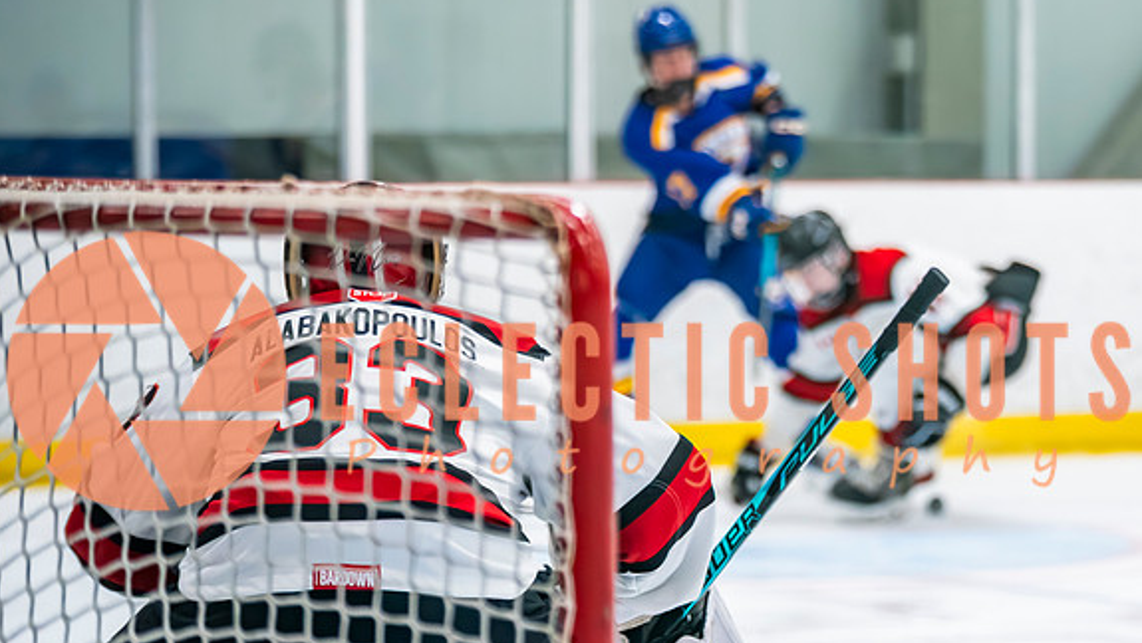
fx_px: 6210
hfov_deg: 10.5
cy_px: 336
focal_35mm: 205
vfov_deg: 5.9
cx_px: 823
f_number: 2.8
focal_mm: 130
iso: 2000
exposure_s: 1/640
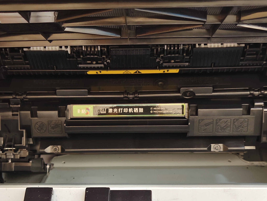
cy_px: 133
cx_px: 115
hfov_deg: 41.2
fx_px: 355
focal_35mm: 46
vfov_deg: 31.3
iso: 1003
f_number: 1.88
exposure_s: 1/50
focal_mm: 5.56
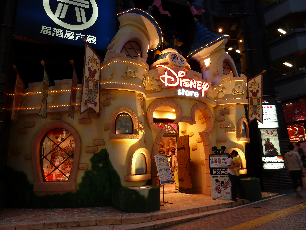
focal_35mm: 25
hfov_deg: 69.4
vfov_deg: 54.9
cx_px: 153
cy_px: 115
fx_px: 221
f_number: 3.3
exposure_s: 1/13
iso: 80
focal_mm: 4.1
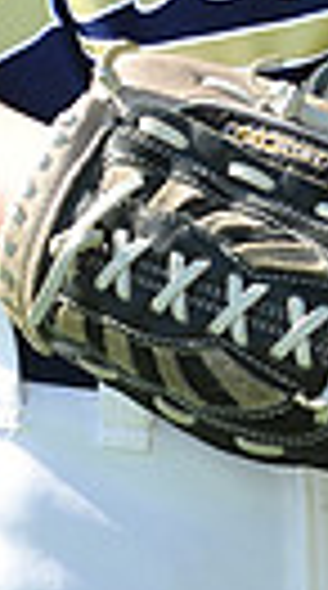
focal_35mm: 930
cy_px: -631
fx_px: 14482
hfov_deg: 1.3
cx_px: 395
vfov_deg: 2.3
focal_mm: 200
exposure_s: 1/640
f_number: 4.5
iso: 200
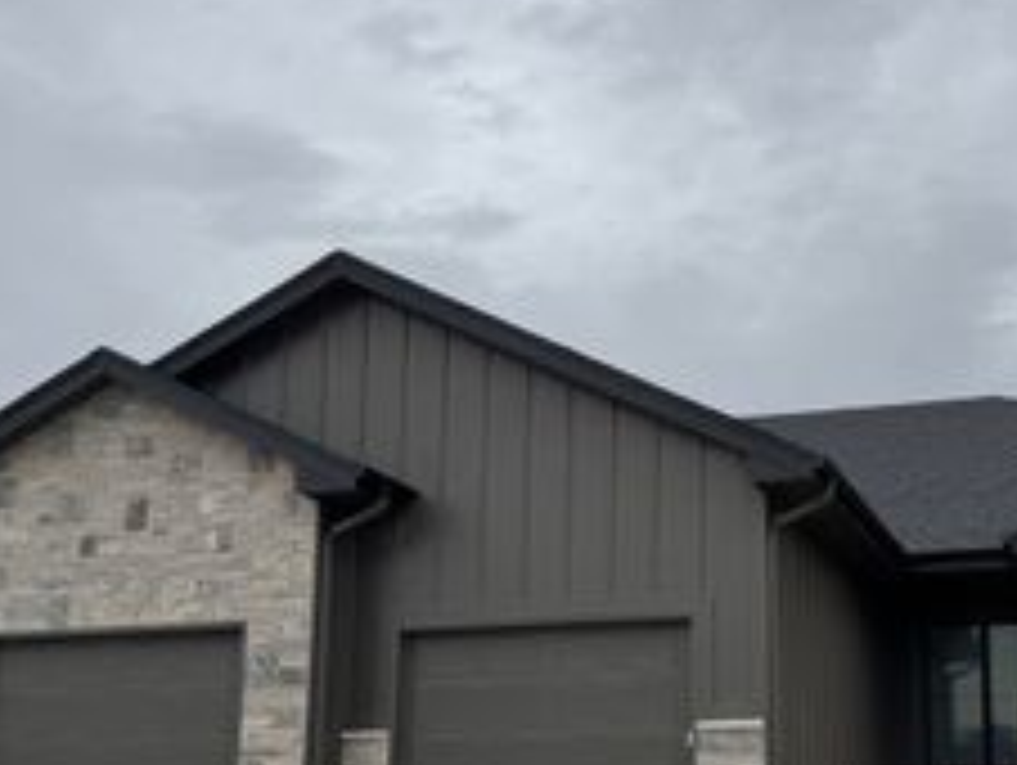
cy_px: 560
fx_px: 1559
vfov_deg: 27.3
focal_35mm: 53
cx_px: 724
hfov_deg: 35.6
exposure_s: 1/5348
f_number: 1.78
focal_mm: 6.76
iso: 80
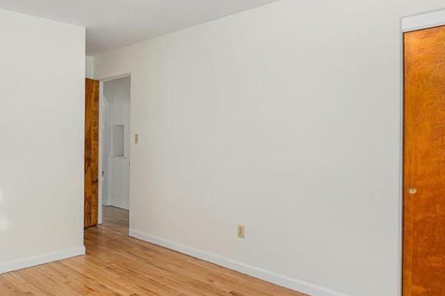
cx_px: 147
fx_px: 371
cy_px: 145
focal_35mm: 30
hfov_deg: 60.4
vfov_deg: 43.6
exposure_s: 1/13
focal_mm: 16
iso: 320
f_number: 7.1
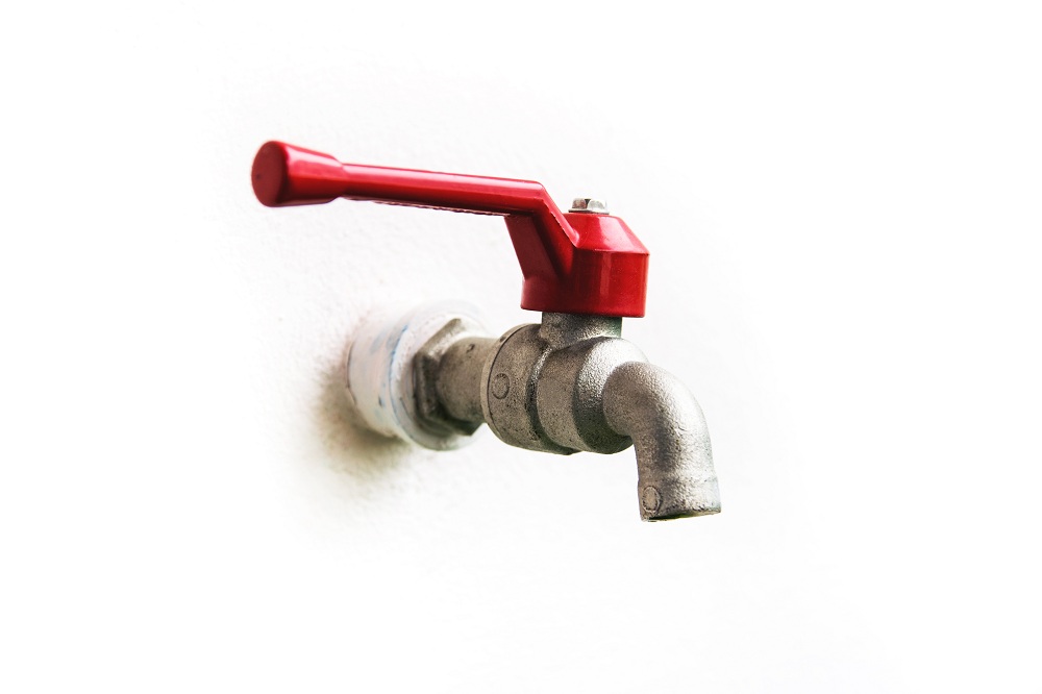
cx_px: 521
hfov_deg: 27.0
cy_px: 347
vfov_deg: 18.2
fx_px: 2170
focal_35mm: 75
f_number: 5.6
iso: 100
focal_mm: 50
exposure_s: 1/250
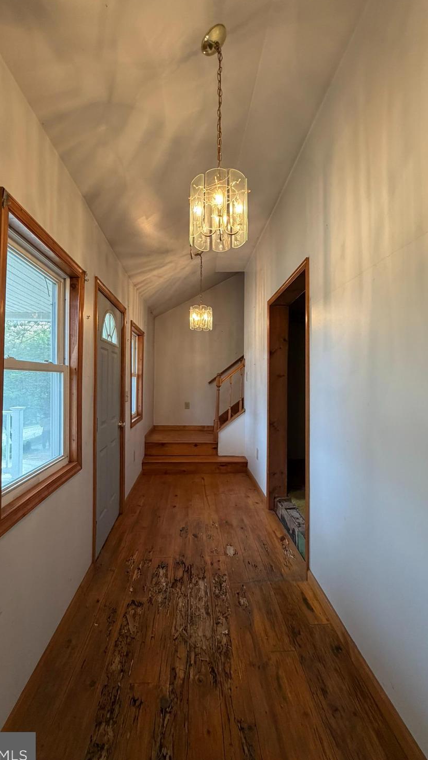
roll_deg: -0.5
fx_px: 323
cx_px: 205
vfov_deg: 99.4
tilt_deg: +2.1
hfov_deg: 67.1
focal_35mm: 16
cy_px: 376
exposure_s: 1/120
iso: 320
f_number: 2.2
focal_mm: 2.22
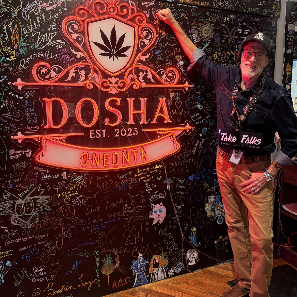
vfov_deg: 55.5
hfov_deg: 55.6
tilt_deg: -6.7
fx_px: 282
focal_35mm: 29
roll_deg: -0.1
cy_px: 131
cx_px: 152
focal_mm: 6.76
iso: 320
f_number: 1.78
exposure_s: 1/60
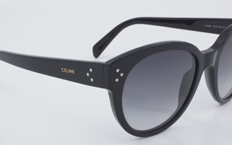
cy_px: 76
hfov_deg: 24.2
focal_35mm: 86
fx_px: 542
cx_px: 121
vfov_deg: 15.3
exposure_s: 1/3
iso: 100
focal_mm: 45
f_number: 32
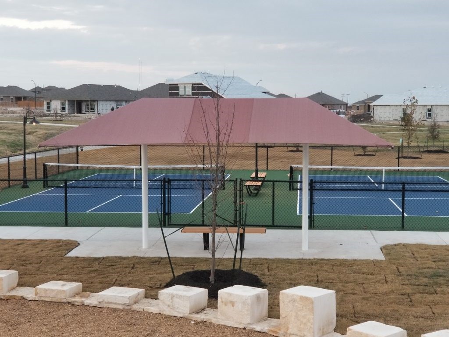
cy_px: 168
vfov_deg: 28.0
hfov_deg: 36.8
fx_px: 674
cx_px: 224
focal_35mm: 52
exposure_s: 1/30
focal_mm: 6
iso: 125
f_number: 2.4
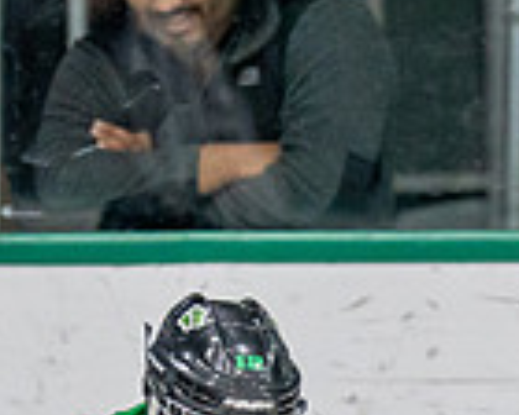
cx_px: 192
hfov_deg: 1.4
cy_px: 701
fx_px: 20660
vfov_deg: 1.2
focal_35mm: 1345
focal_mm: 200
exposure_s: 1/1600
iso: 1000
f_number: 2.8
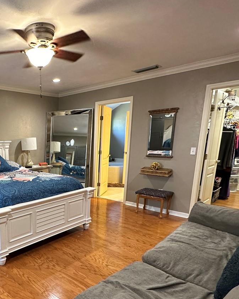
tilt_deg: -13.3
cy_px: 192
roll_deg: +0.7
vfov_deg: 64.8
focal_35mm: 26
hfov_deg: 50.2
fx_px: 230
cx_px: 34
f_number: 2.2
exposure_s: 1/60
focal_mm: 2.22
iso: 400
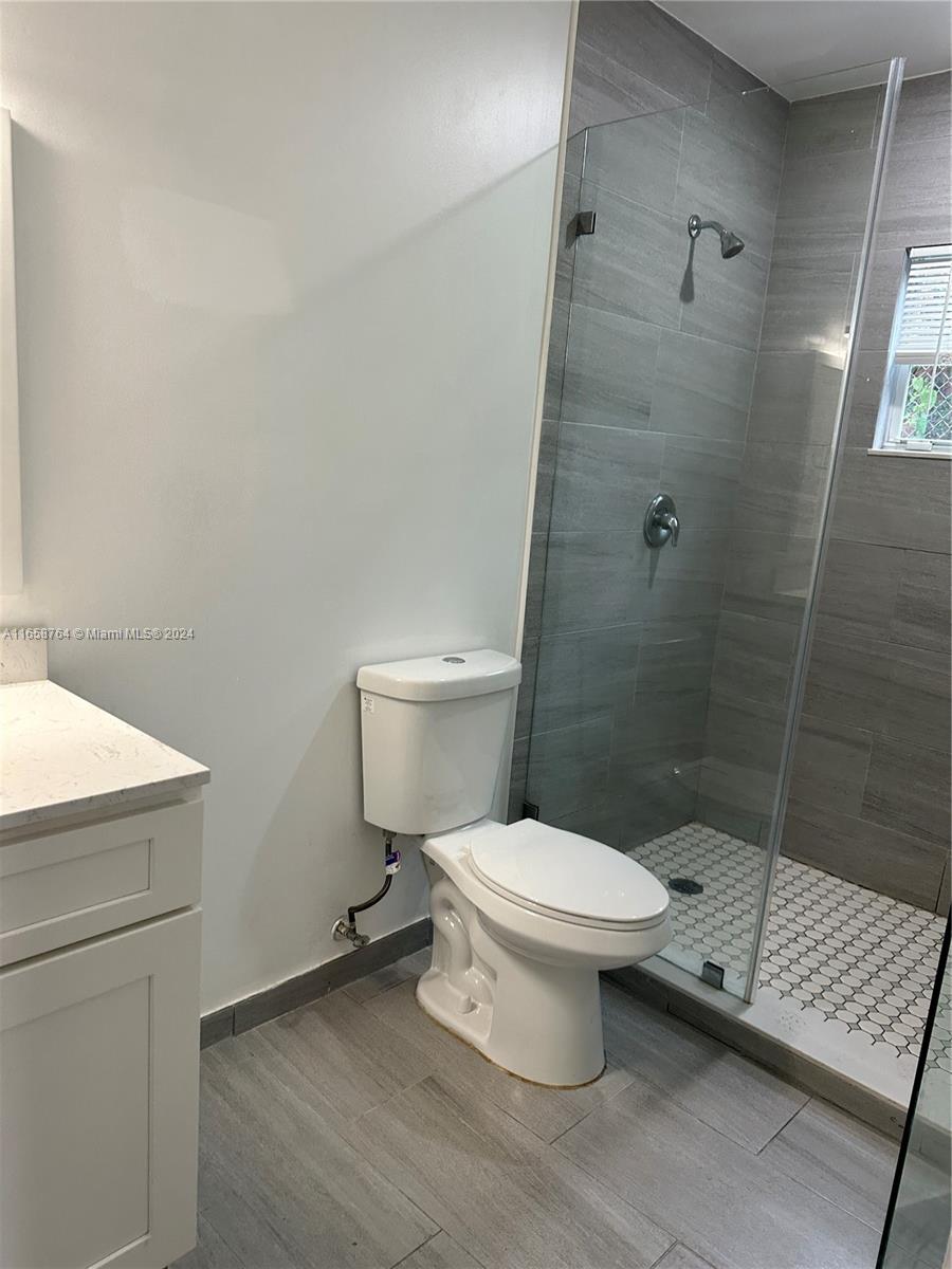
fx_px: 880
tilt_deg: -11.7
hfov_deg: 56.8
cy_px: 634
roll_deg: -6.7
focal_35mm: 24
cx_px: 476
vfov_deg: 71.6
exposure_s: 1/120
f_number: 1.78
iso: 200
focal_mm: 6.86
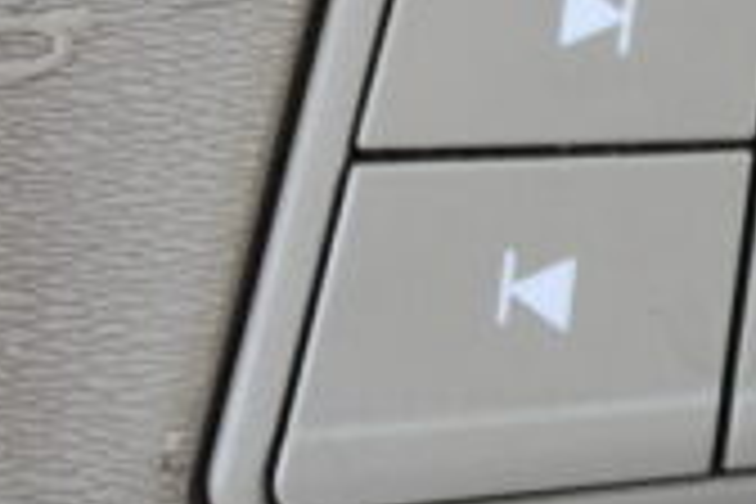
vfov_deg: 9.6
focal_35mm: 141
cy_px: -32
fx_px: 2961
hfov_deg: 14.3
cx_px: 810
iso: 100
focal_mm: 5.8
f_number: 3.2
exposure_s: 1/100
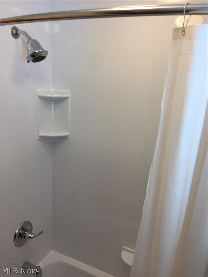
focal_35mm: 29
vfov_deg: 61.7
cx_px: 104
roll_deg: -3.5
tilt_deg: -12.2
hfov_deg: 48.2
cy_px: 138
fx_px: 232
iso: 40
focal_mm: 4.15
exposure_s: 1/60
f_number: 2.2
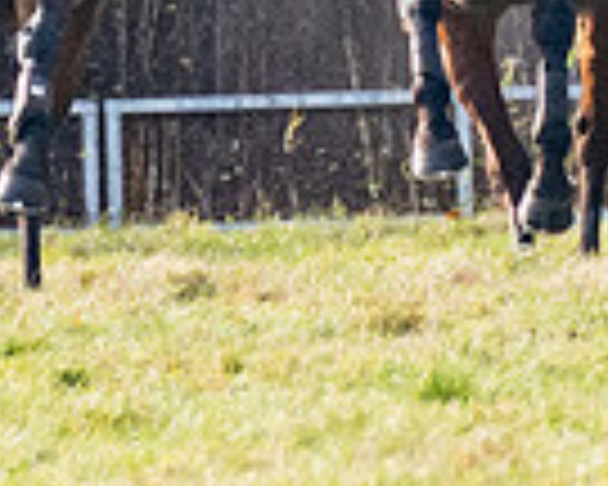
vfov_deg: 0.5
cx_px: 731
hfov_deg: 0.6
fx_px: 55513
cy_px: -662
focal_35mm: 3085
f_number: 4
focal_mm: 280
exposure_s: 1/1600
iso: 400
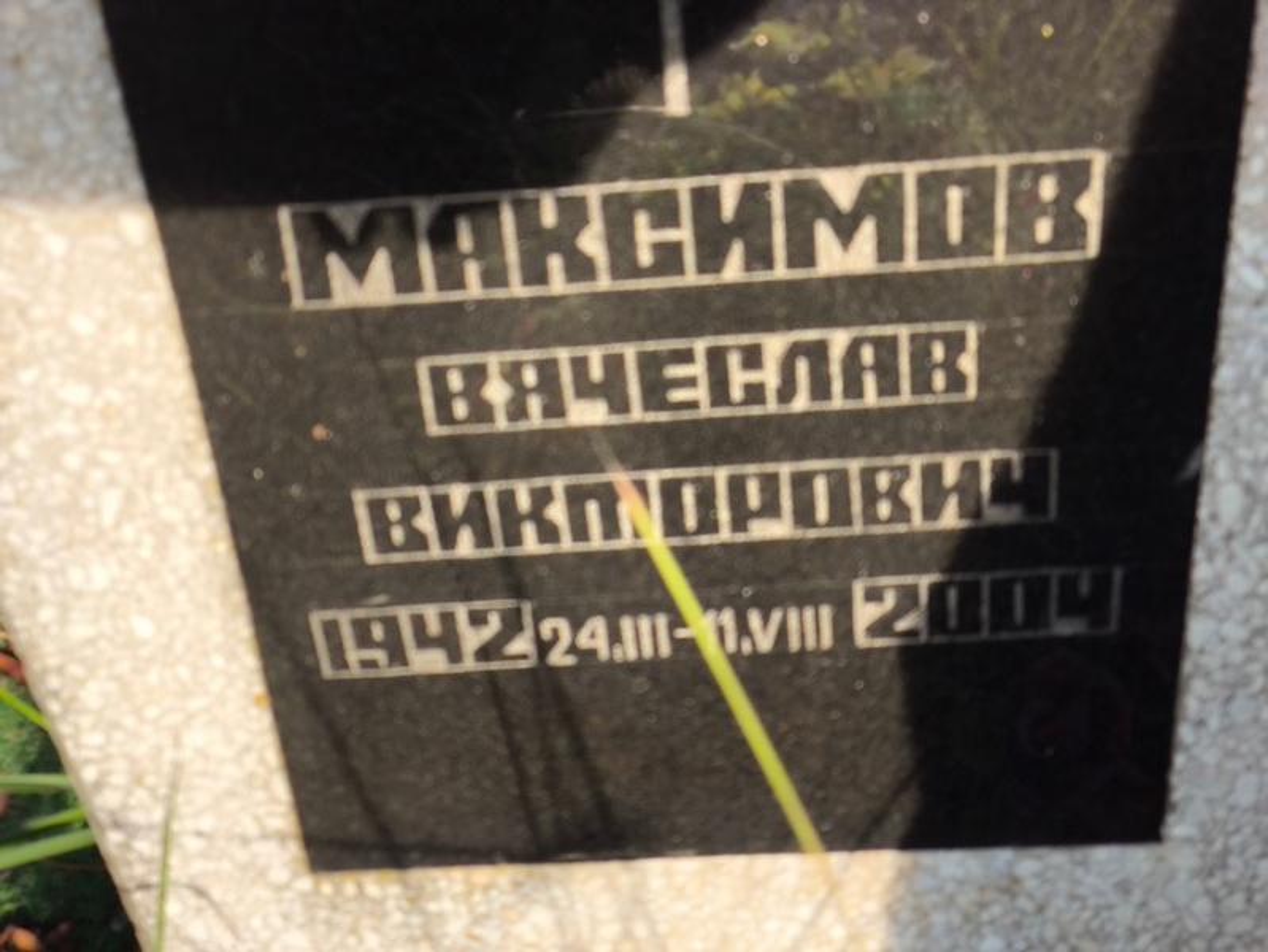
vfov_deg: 29.1
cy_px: 476
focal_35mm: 50
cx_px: 634
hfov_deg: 38.2
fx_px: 1832
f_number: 1.7
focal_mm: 4.71
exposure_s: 1/499
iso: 50
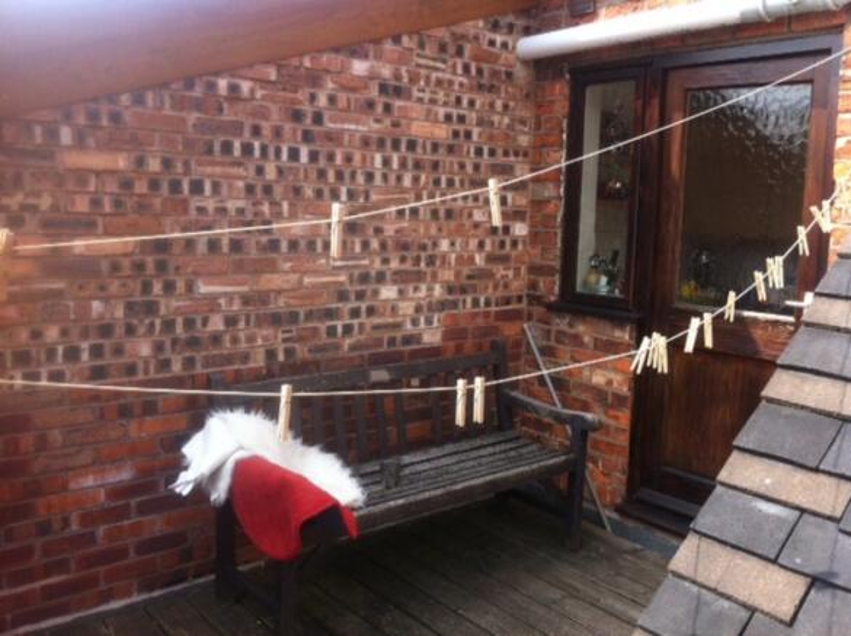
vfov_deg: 40.6
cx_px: 426
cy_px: 318
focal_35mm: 35
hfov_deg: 52.7
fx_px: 859
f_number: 2.8
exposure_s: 1/387
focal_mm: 3.85
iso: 80
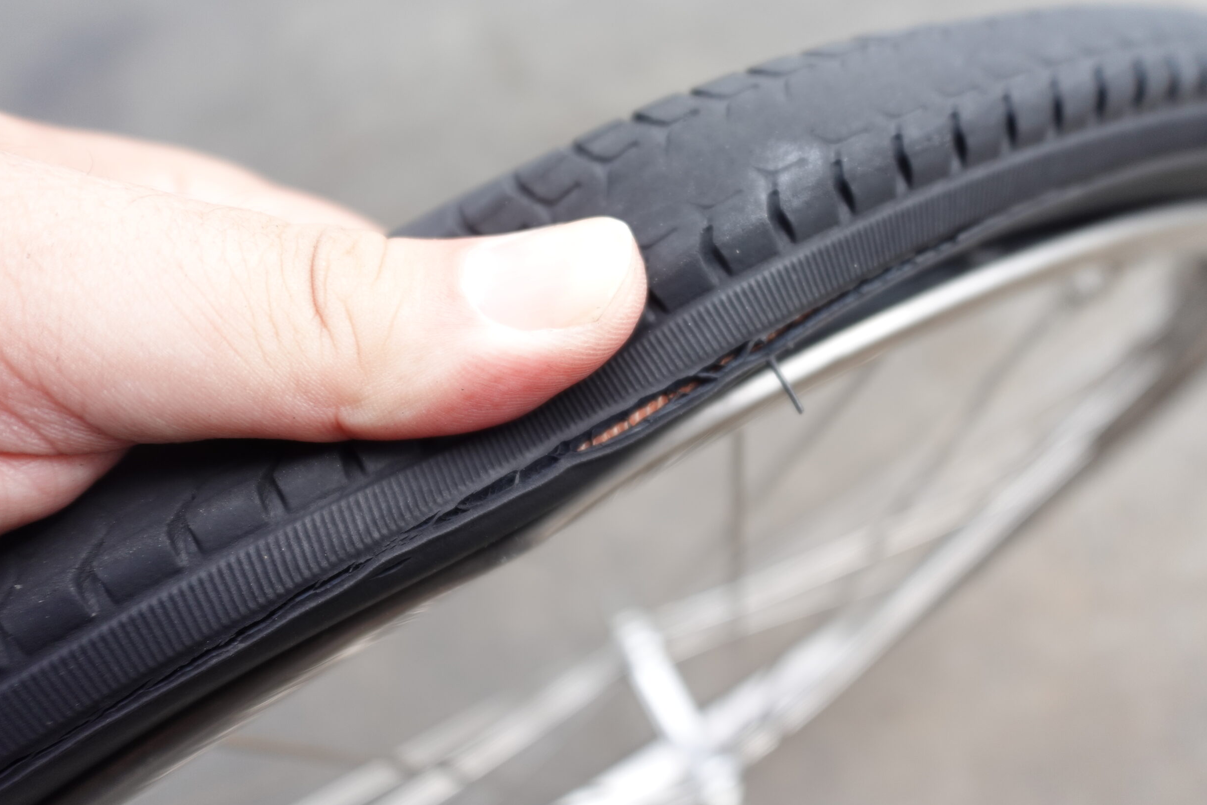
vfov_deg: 64.6
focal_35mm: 19
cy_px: 408
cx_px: 619
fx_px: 637
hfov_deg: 86.9
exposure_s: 1/800
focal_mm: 6.9
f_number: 1.8
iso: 125
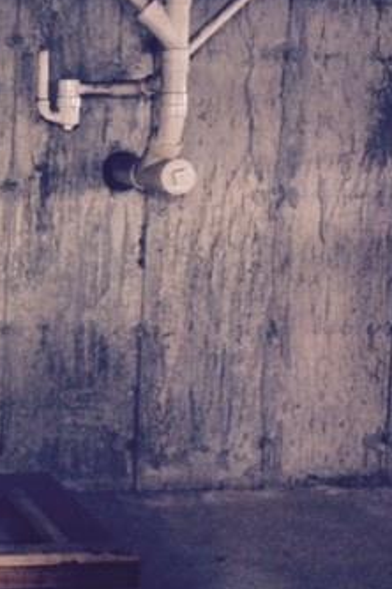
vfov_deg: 34.4
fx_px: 947
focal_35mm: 58
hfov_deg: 21.3
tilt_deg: -4.2
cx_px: -113
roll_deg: +0.2
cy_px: 235
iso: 500
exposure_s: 1/15
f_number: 2.2
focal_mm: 4.15
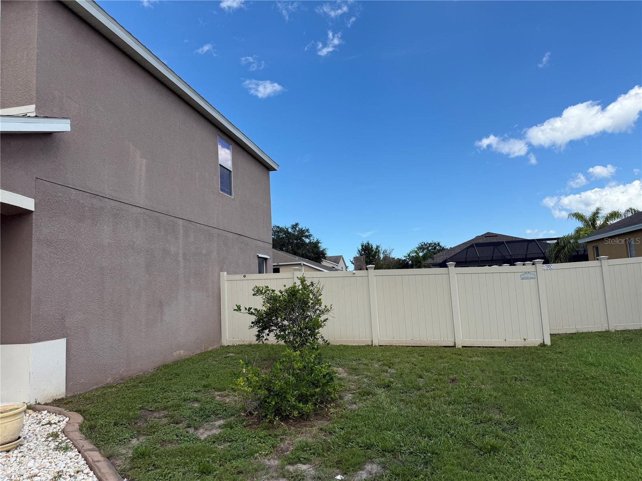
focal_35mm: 24
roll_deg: +2.1
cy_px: 240
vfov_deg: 56.8
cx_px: 321
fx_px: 445
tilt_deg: +7.0
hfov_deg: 71.6
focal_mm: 6.76
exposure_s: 1/3145
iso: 80
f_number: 1.78
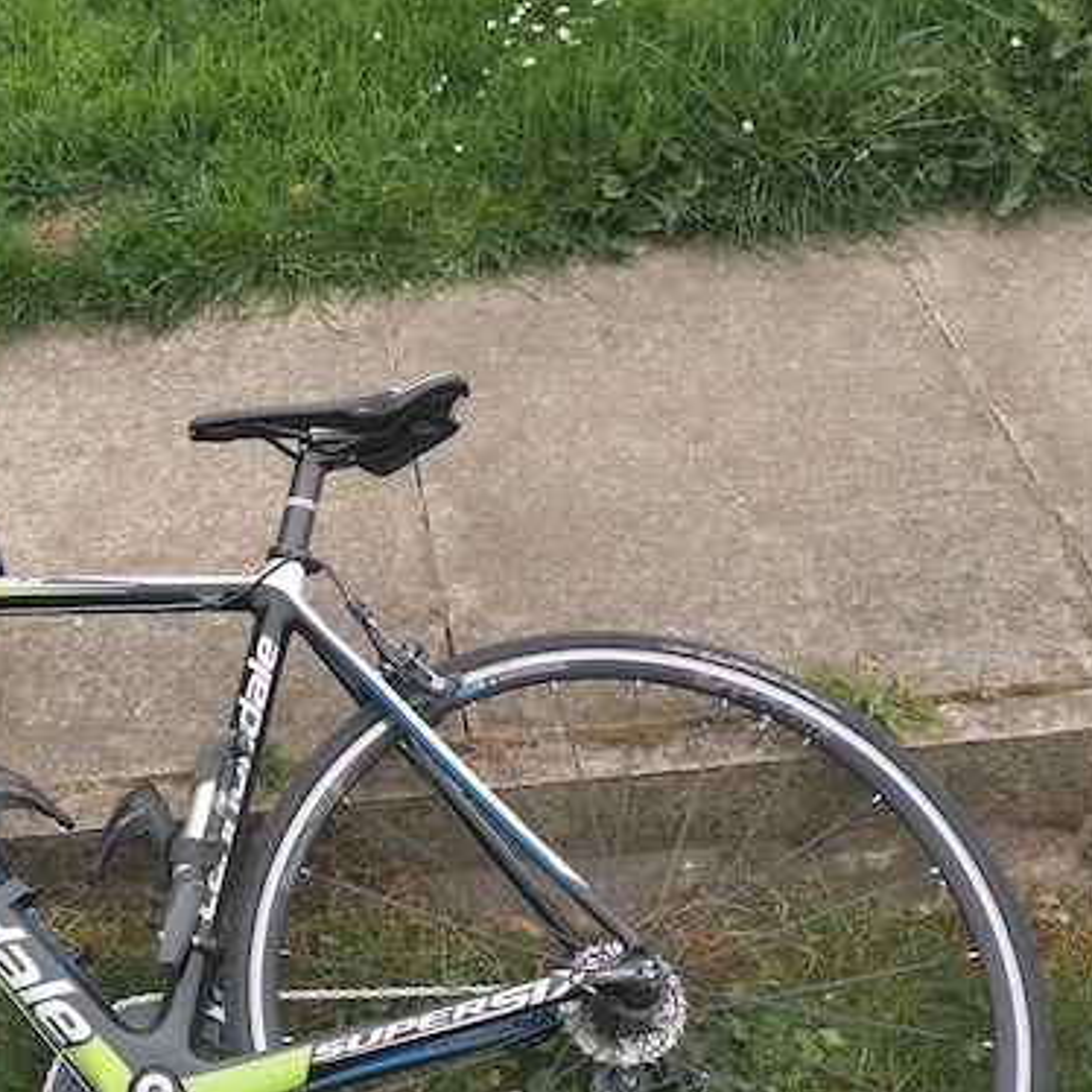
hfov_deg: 31.8
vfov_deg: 33.2
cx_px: 102
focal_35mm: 51
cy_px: 686
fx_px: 1820
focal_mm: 5.58
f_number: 1.8
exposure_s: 1/268
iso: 50
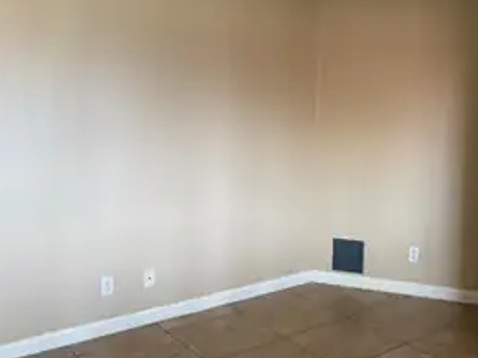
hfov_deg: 45.6
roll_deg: -2.9
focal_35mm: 40
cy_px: 156
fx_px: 552
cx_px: 340
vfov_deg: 35.9
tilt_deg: -5.8
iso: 125
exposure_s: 1/60
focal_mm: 5.96
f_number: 1.6
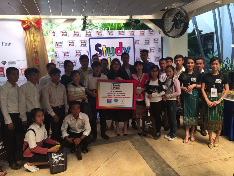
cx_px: 117
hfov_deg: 61.7
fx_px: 196
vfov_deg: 48.2
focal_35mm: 29
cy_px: 88
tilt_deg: -7.6
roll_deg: +3.0
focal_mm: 4.15
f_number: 2.2
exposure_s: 1/109
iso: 25
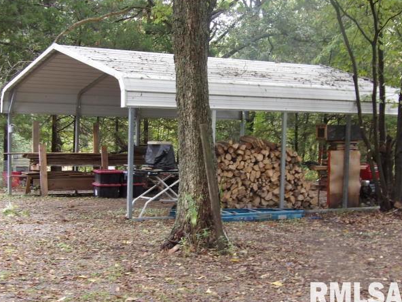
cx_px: 196
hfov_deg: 29.0
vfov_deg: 21.9
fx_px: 778
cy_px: 154
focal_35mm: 67
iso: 212
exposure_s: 1/17
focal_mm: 11.1
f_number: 4
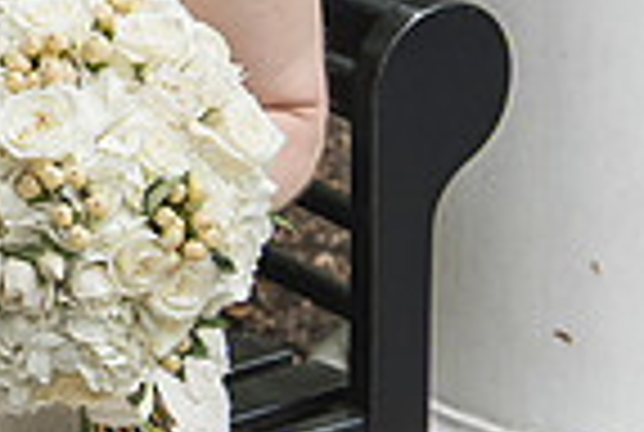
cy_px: -270
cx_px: -503
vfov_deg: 8.3
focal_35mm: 162
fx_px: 2904
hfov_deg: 11.7
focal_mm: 38
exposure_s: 1/250
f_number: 4
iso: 800
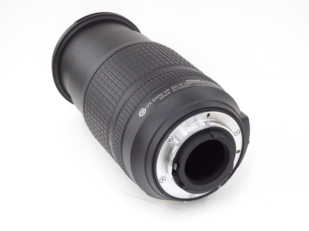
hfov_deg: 24.4
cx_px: 154
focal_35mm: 80
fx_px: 714
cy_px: 116
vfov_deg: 18.4
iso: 1000
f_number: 5
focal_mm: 13.69
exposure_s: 1/80
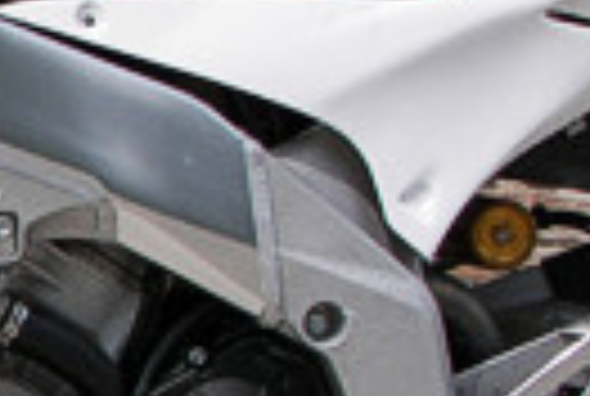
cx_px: -347
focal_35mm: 186
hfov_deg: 10.6
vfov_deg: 7.4
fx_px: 3055
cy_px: 241
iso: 50
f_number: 4
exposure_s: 1/640
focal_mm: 7.8
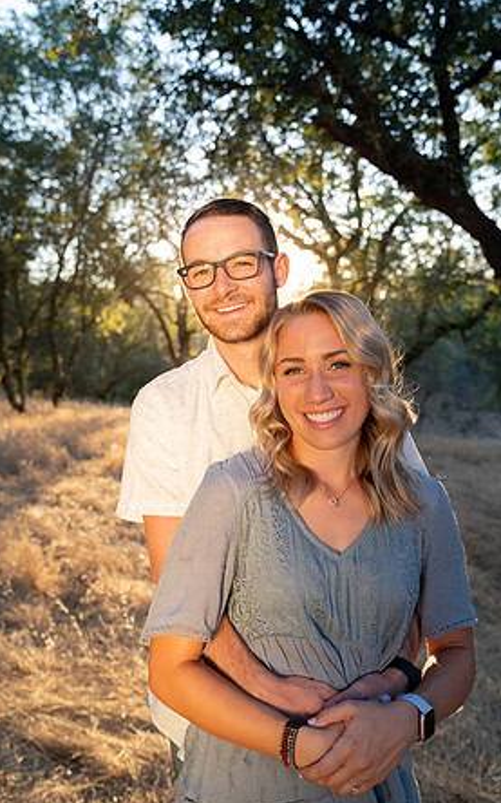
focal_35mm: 31
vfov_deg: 61.3
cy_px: 403
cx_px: 257
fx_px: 678
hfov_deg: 40.5
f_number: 4
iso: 250
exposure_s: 1/125
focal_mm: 30
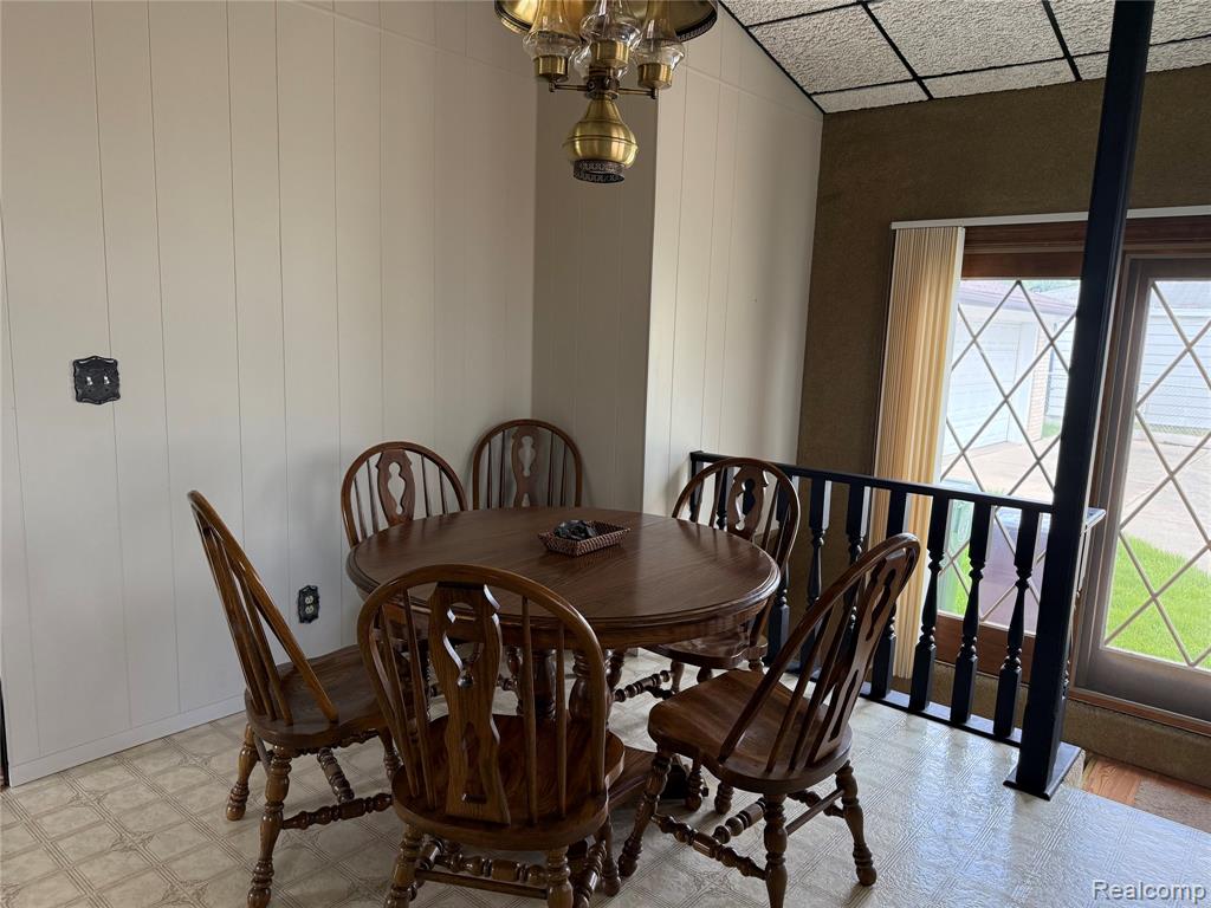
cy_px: 454
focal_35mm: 24
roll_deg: -1.8
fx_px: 840
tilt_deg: -8.6
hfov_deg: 71.6
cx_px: 606
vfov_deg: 56.8
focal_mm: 6.76
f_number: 1.78
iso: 200
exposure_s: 1/190
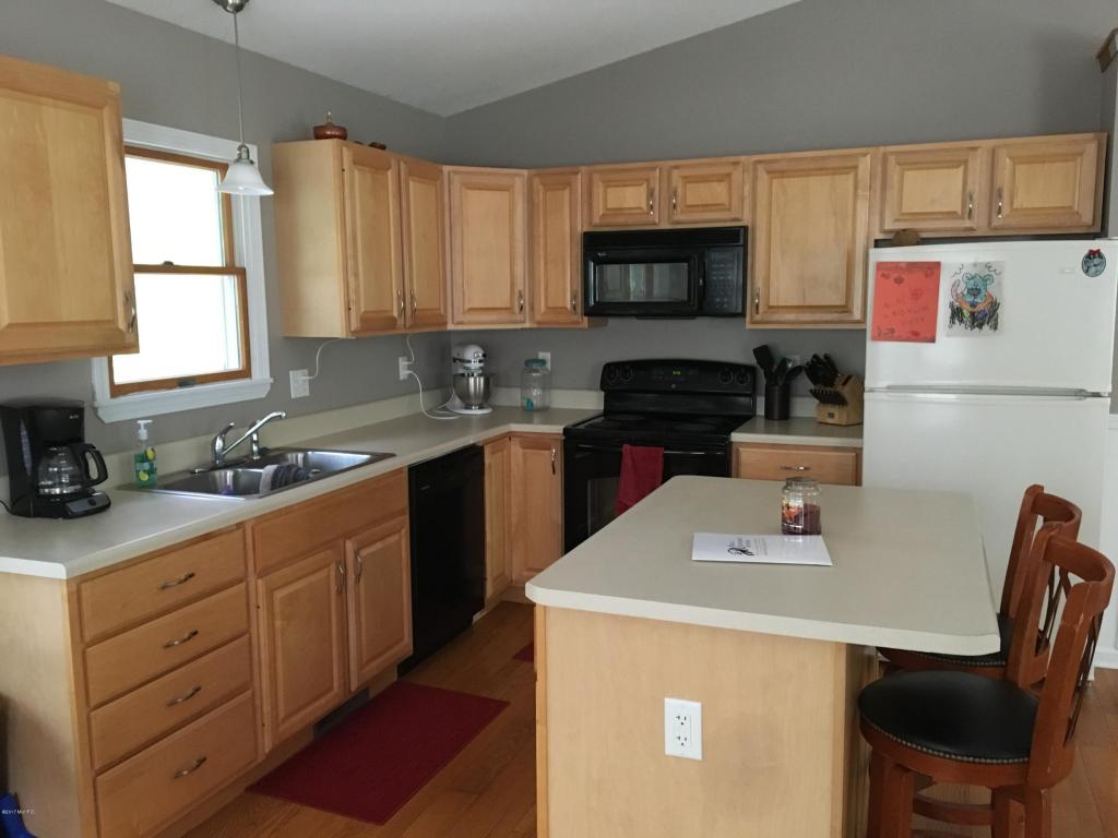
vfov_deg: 48.2
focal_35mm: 29
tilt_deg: -8.1
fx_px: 937
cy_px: 419
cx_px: 559
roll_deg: +0.4
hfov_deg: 61.7
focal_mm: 4.15
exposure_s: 1/30
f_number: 2.2
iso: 200
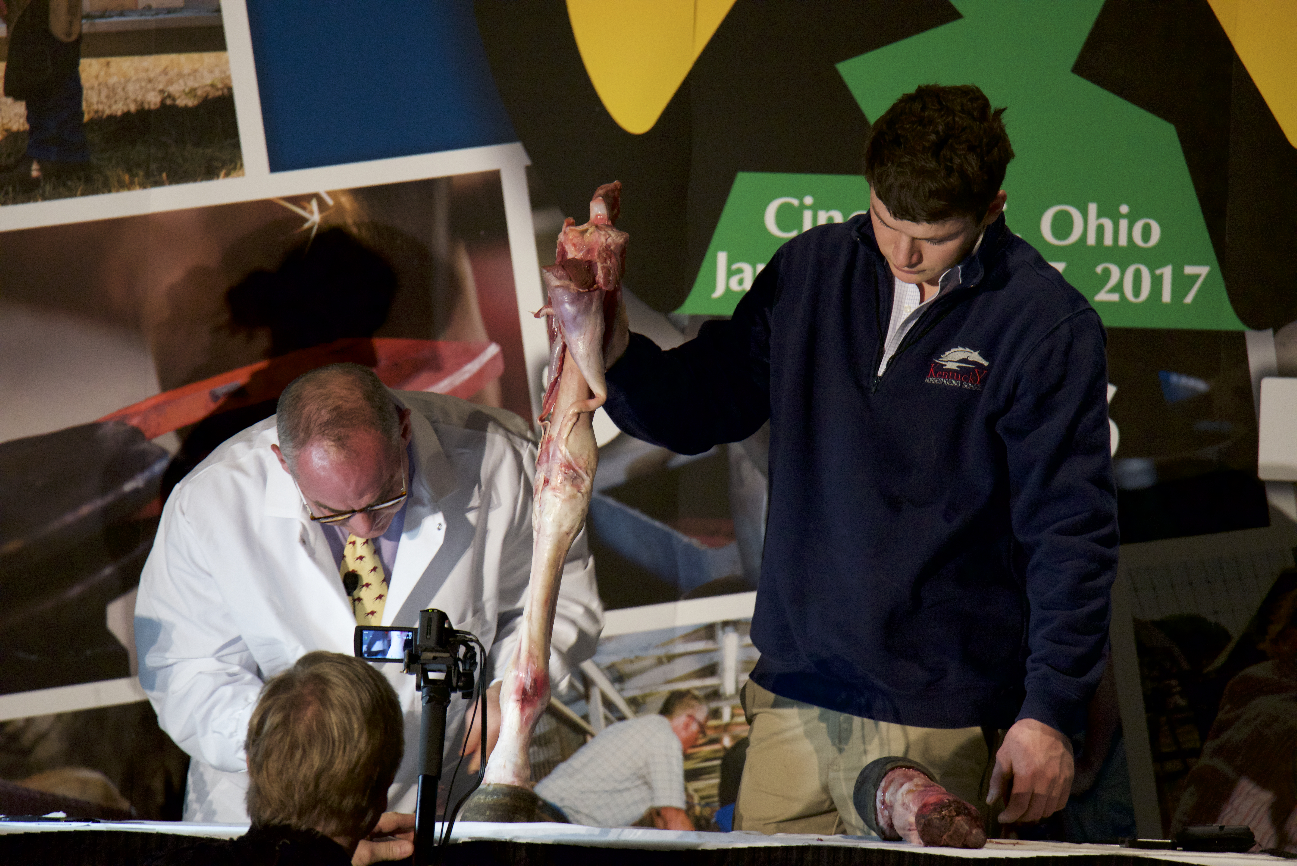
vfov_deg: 2.3
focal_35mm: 600
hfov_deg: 3.4
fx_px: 21624
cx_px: 648
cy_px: 433
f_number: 6.3
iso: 6400
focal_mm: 600
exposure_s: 1/160
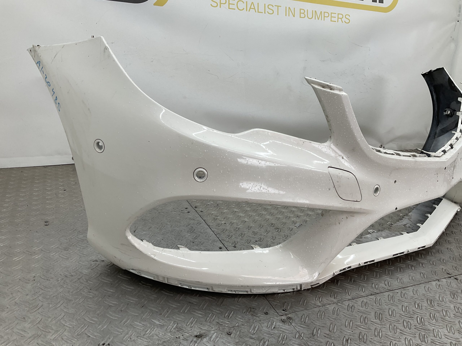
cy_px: 173
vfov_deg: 48.2
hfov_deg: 61.7
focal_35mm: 29
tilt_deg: -19.2
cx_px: 231
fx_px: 387
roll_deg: -7.0
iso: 16
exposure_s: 1/135
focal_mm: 3
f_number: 1.8
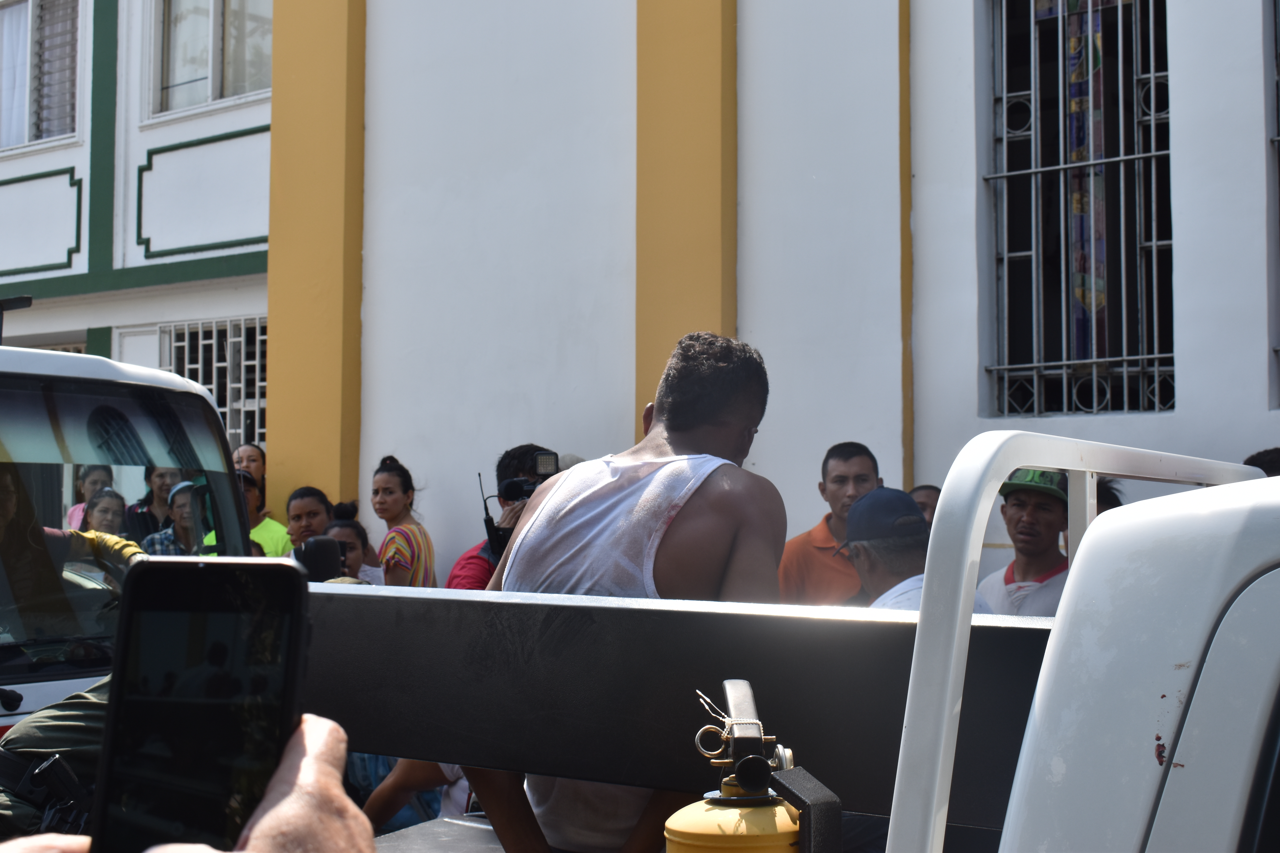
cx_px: 640
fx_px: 1653
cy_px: 426
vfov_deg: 28.9
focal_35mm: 46
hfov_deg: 42.3
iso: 200
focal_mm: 31
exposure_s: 1/320
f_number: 9
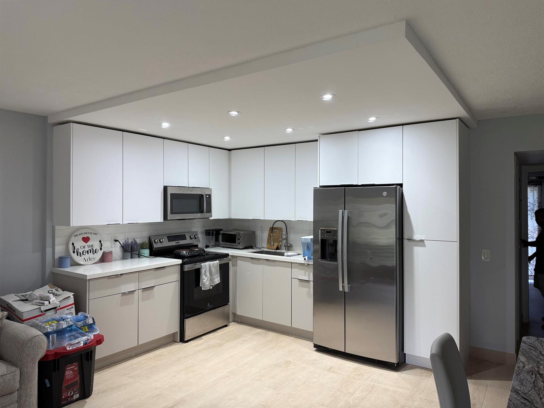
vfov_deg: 56.8
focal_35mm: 24
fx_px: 377
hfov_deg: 71.6
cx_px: 272
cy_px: 204
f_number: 1.78
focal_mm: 6.76
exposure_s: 1/120
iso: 160
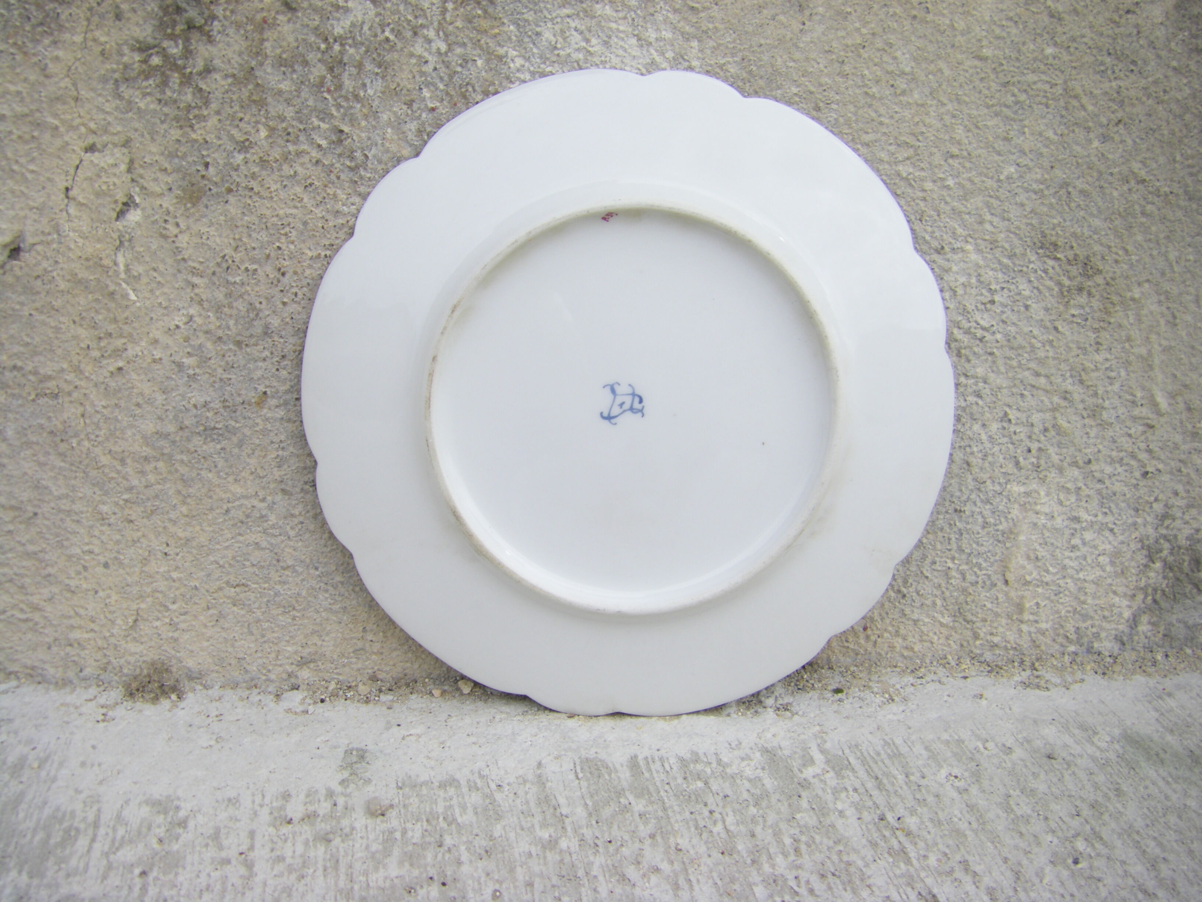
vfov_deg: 37.7
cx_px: 601
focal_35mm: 38
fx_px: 1320
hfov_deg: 49.0
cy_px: 451
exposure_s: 1/100
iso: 64
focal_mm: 6.3
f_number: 7
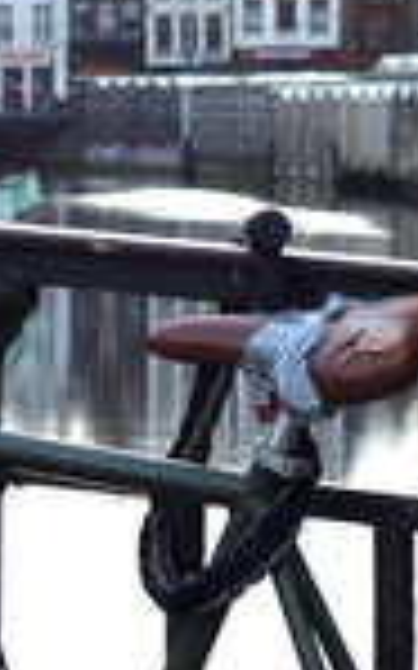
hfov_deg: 8.5
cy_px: 155
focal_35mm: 154
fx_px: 2810
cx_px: 301
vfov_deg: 13.5
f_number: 3.2
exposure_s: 1/2000
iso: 400
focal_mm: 18.23
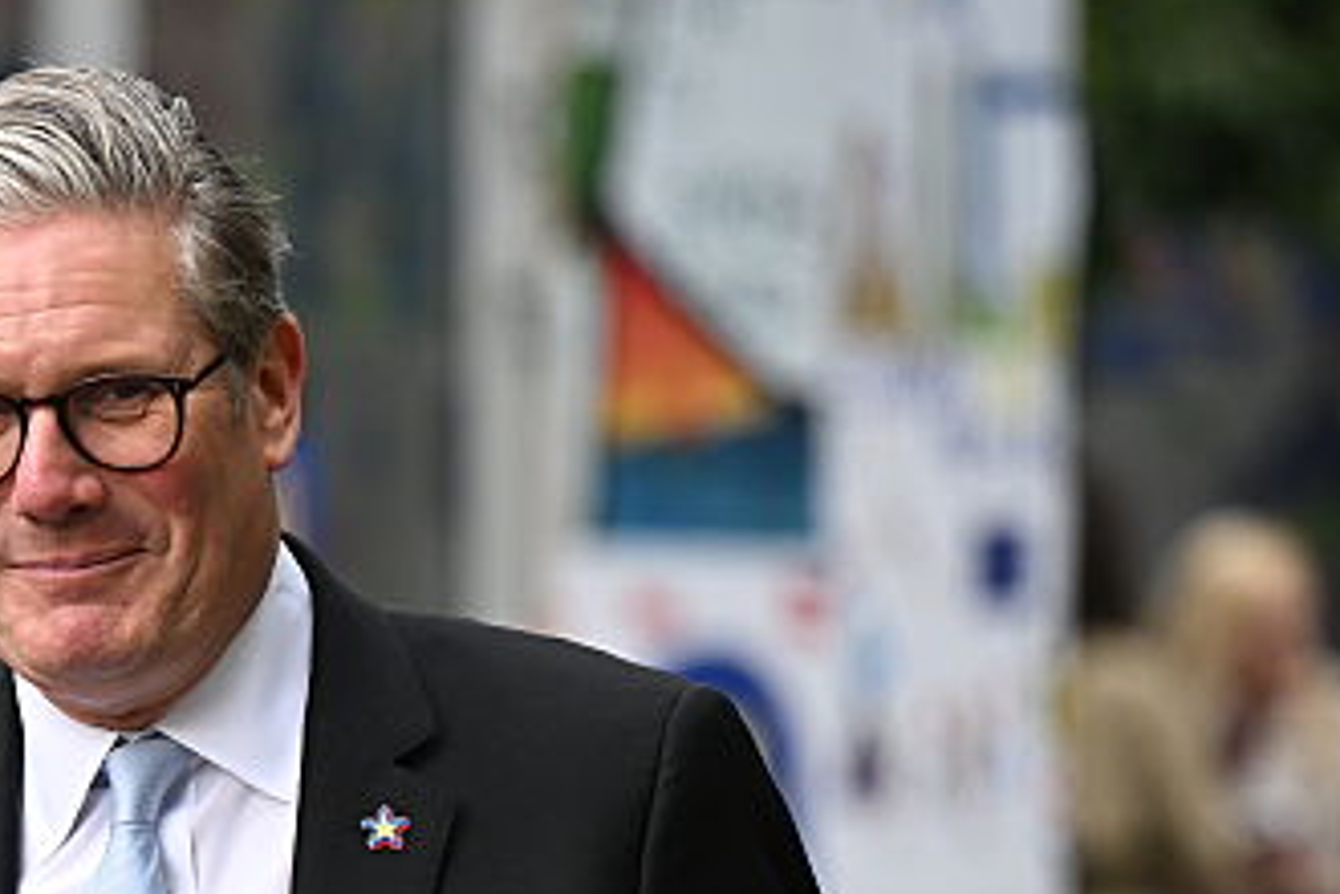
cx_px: -158
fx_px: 16190
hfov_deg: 4.7
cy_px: 1103
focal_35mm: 435
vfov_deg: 3.2
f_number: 2.8
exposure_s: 1/2000
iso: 800
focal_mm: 140
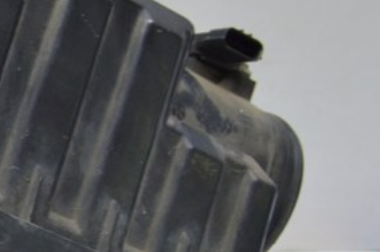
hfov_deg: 15.6
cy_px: 234
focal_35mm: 125
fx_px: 1316
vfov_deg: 10.9
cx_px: -111
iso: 400
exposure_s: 1/20
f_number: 5.6
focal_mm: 23
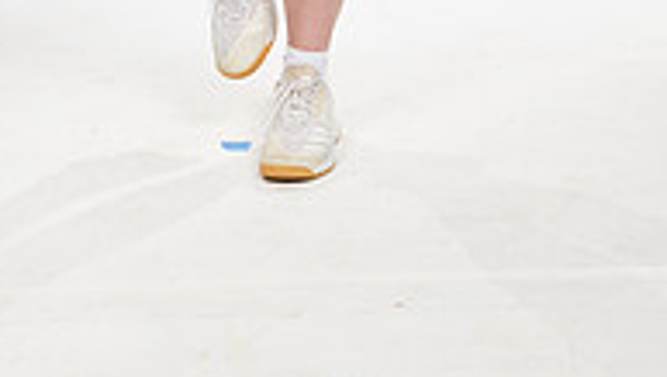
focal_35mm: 134
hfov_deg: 16.0
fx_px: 2372
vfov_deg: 8.6
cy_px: -398
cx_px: 273
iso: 200
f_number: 5.6
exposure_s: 1/250
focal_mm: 55
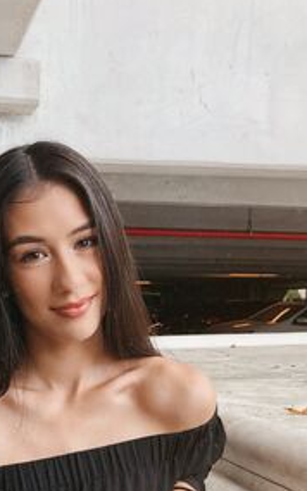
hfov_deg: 25.5
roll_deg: +0.0
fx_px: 670
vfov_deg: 39.3
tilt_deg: -4.8
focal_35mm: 50
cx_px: 71
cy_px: 364
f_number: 1.8
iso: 32
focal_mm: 4
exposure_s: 1/120
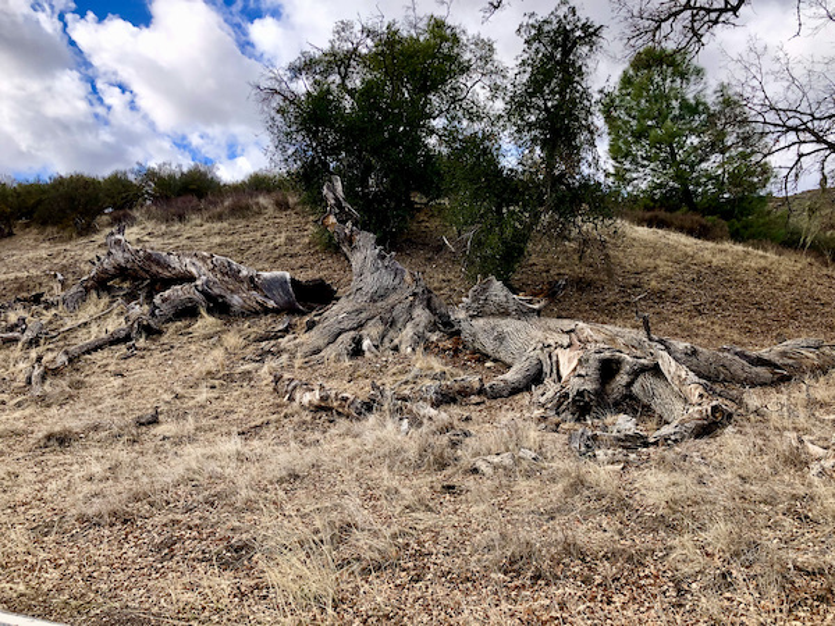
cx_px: 418
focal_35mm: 28
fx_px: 675
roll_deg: +0.7
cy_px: 313
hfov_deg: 63.4
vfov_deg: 49.7
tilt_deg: +4.3
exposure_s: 1/375
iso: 20
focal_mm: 4
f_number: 1.8
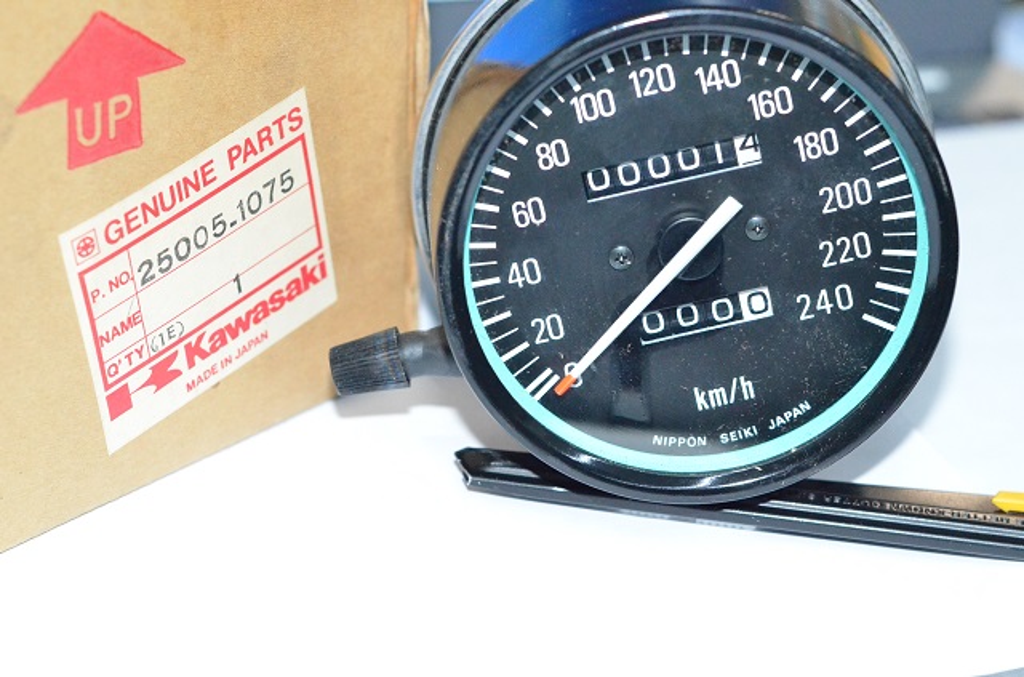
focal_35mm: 75
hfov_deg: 27.1
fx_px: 2128
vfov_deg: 18.1
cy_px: 338
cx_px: 512
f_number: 4
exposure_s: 1/250
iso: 6400
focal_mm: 50
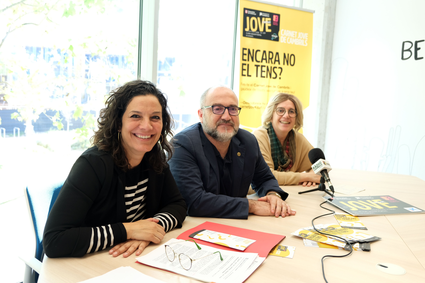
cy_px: 142
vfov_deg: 40.0
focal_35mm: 33
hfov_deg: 57.2
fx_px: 390
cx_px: 212
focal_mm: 22.3
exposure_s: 1/45
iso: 160
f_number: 3.2
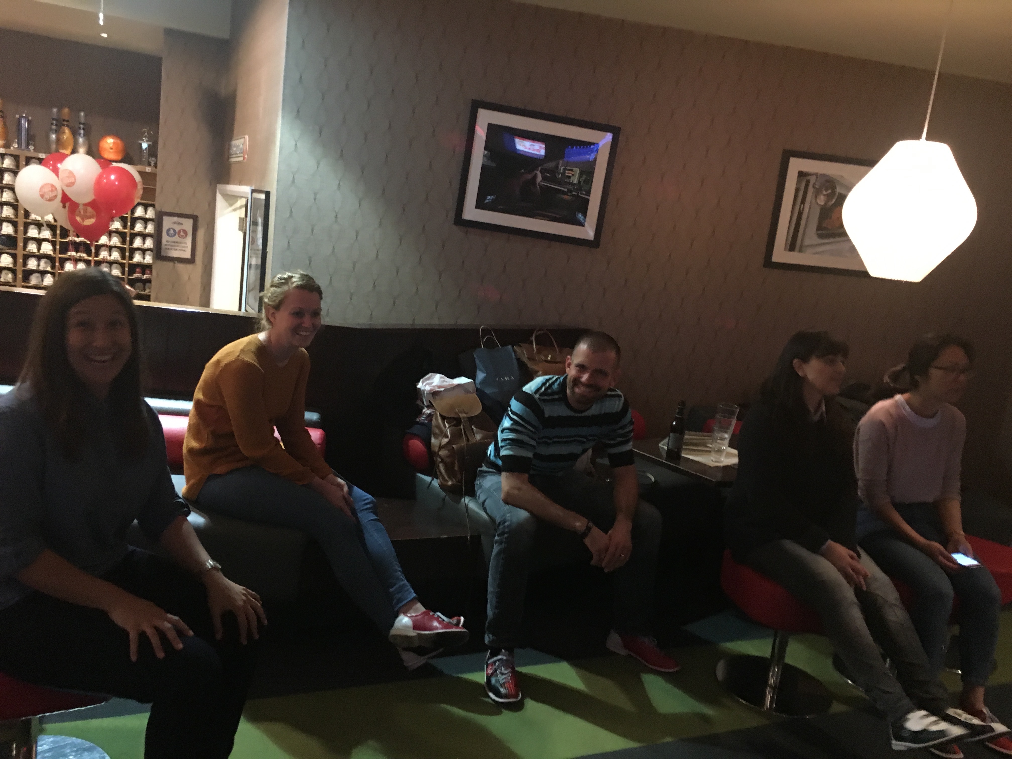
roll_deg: -7.1
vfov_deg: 48.2
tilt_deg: -7.4
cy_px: 380
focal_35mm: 29
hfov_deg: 61.7
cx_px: 506
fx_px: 848
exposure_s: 1/17
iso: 400
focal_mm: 4.15
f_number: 2.2
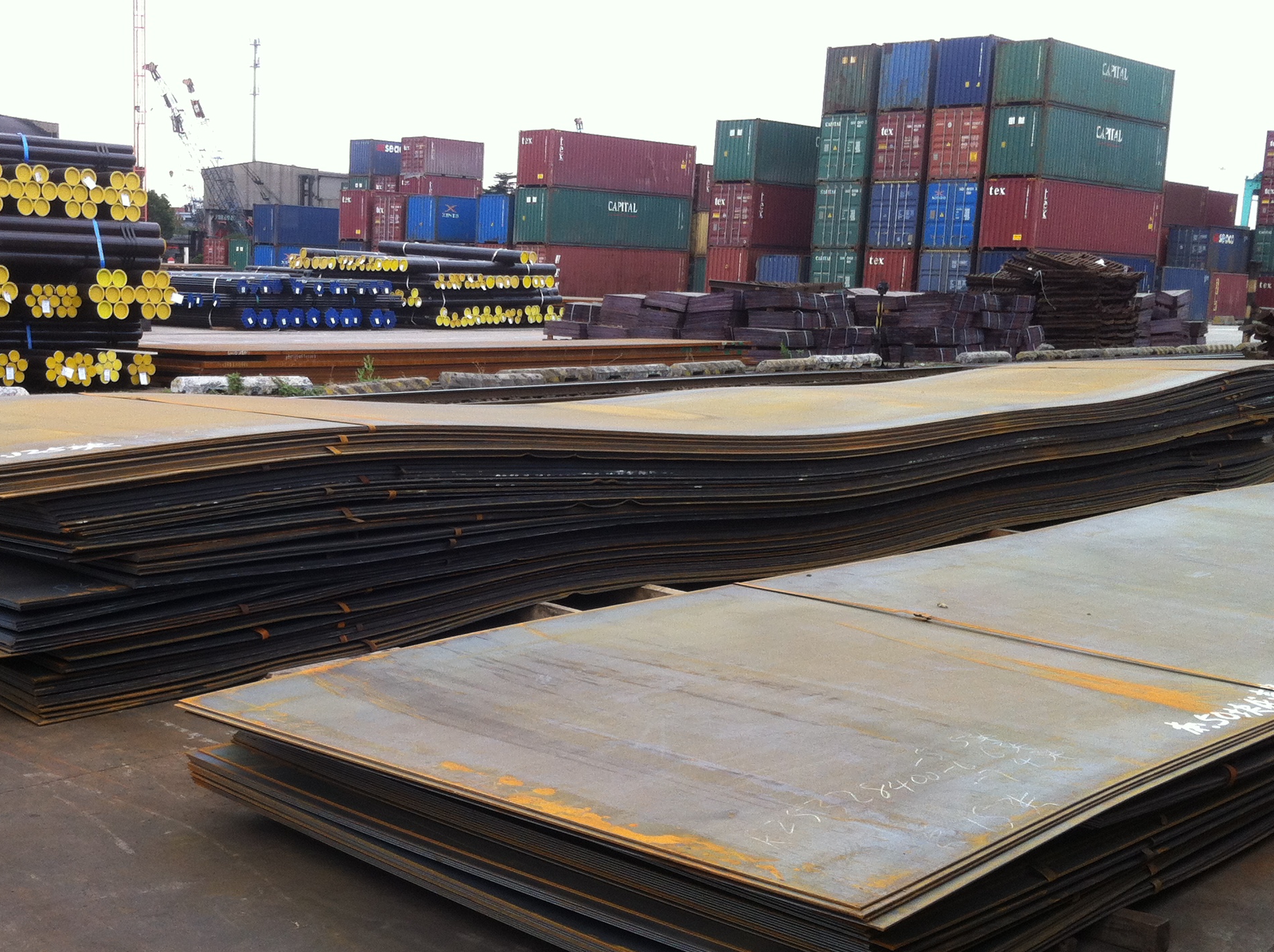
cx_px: 446
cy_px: 612
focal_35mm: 48
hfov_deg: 39.3
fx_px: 1764
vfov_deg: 30.0
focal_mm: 3.85
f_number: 2.8
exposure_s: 1/265
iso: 80
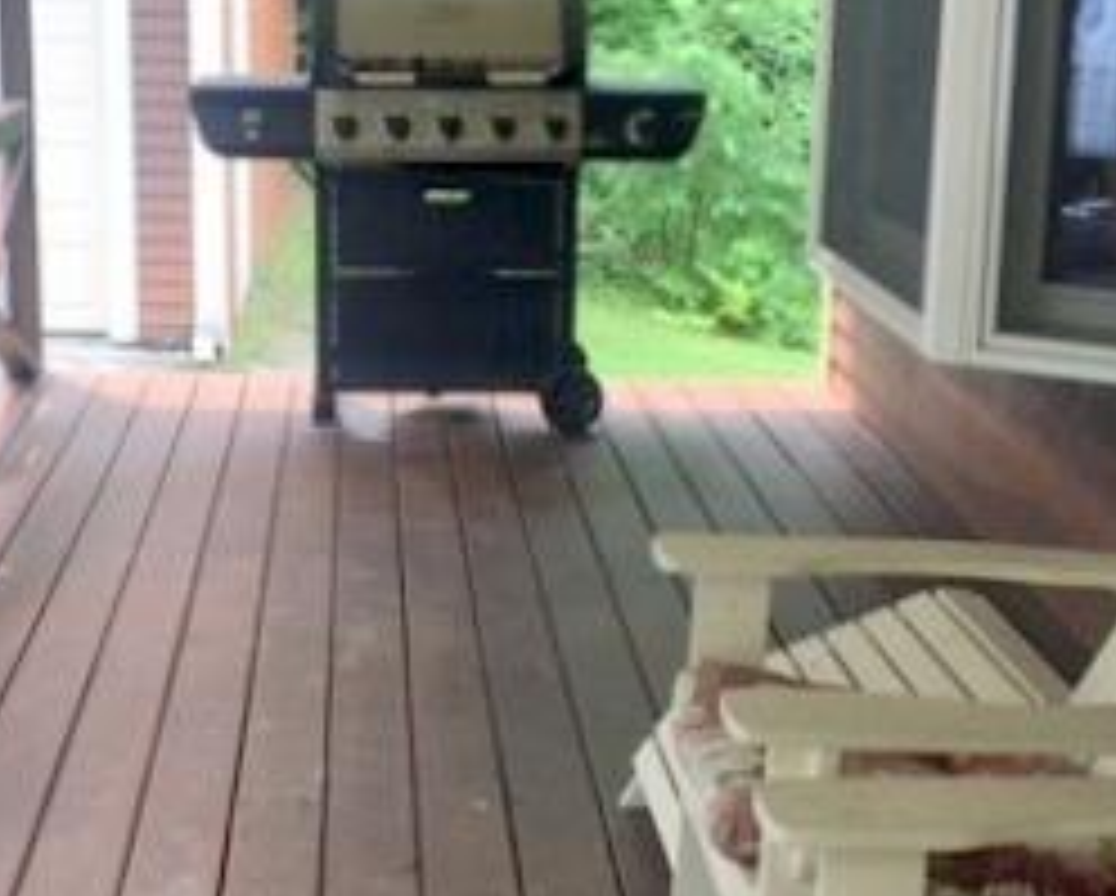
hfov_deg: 26.0
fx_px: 2414
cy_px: 554
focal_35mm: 73
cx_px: 450
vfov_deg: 21.0
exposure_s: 1/120
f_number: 2.2
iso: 25
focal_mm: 4.15
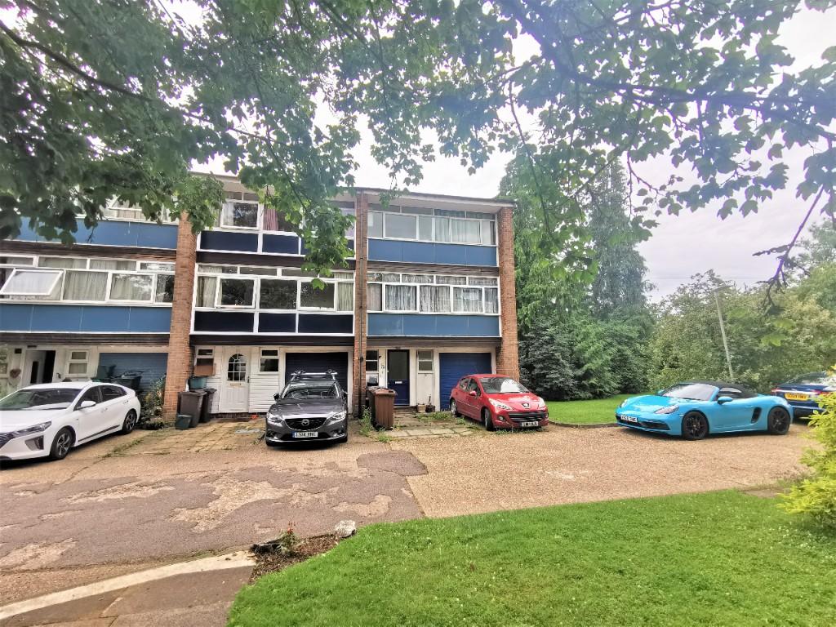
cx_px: 418
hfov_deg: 94.5
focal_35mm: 16
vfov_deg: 78.1
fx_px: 386
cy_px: 314
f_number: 2.2
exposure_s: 1/416
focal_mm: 2.35
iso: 50
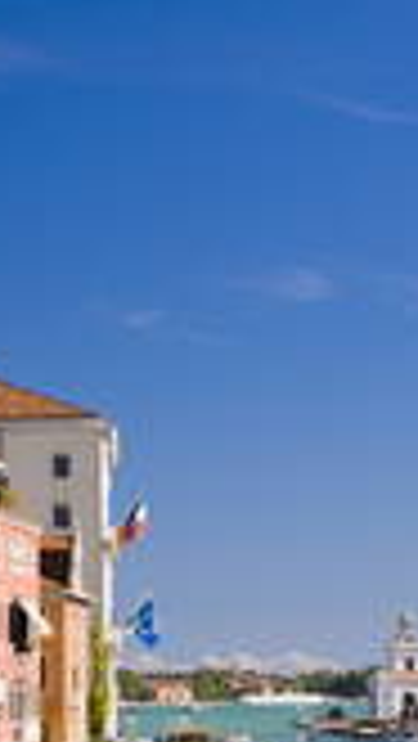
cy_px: 544
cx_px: 306
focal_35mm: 133
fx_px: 2617
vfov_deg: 16.1
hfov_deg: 9.1
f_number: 7.1
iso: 200
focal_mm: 50
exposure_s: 1/250
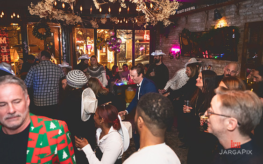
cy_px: 74
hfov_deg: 70.4
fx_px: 186
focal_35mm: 26
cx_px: 128
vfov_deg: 47.5
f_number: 2.8
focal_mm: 24
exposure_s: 1/100
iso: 3200
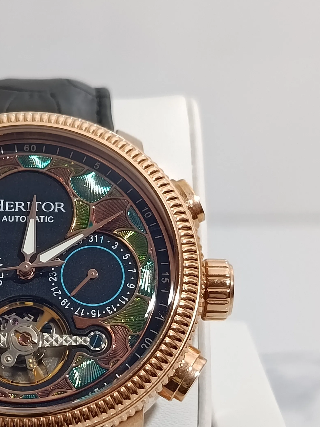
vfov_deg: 21.2
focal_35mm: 92
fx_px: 1134
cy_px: 307
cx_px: 36
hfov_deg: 15.9
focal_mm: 5.24
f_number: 1.7
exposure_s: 1/100
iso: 250
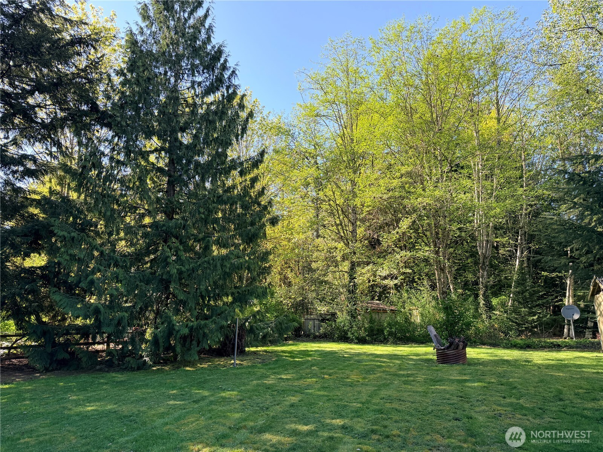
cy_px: 226
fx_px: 418
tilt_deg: +12.1
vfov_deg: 56.8
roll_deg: +1.6
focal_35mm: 24
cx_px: 302
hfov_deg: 71.6
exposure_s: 1/683
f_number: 1.78
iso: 100
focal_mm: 6.76
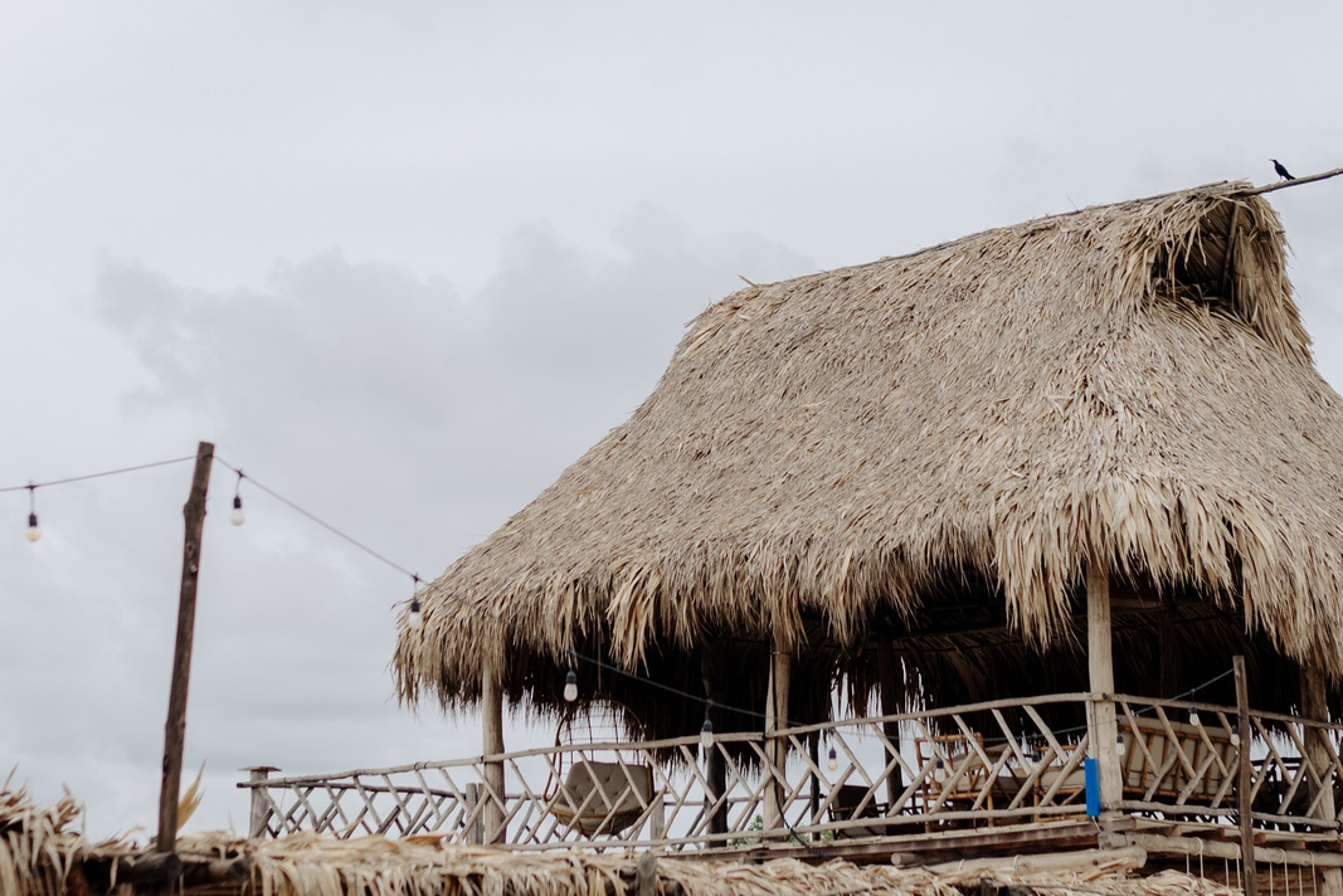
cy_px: 251
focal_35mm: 84
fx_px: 3134
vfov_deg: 16.2
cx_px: 685
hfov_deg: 24.2
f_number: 2.5
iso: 160
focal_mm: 35
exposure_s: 1/2000
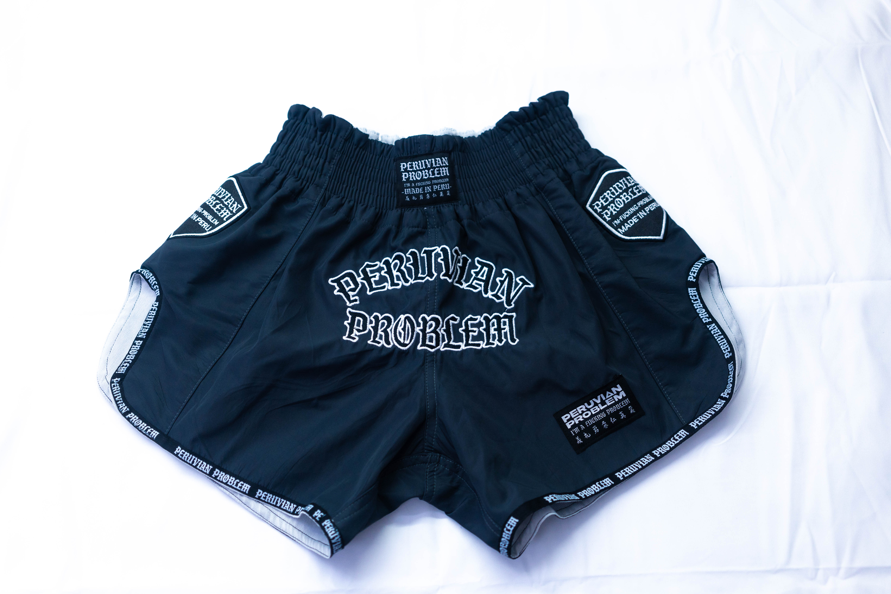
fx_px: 866
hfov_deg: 54.4
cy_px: 297
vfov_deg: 37.9
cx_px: 446
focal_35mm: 35
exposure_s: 1/250
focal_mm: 35
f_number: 2.8
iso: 500
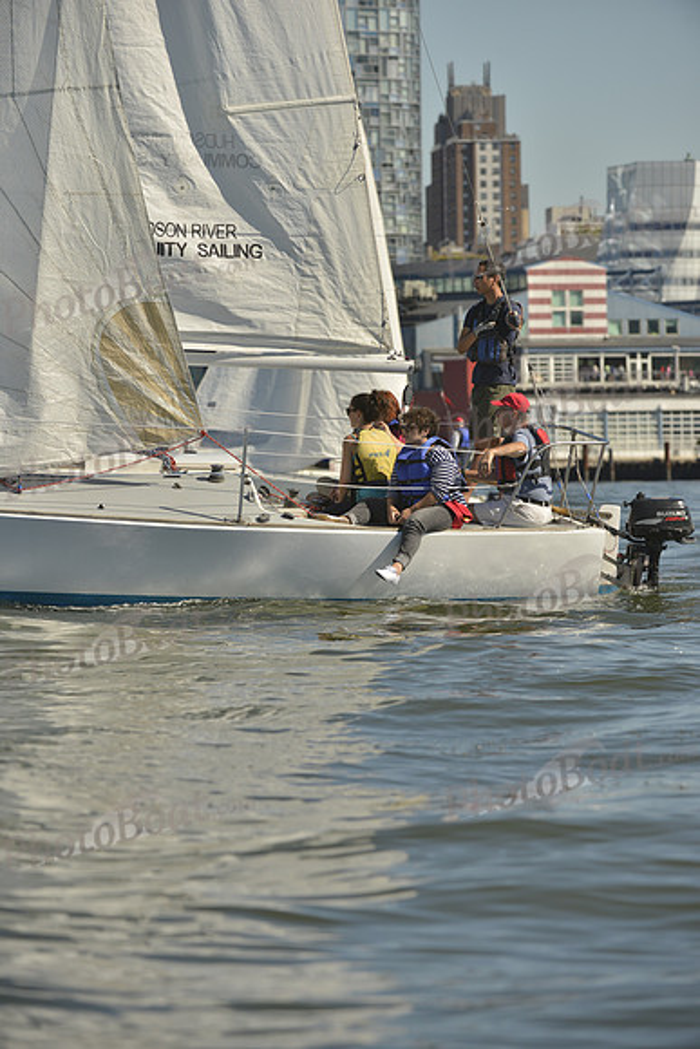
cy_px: 524
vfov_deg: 9.4
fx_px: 6412
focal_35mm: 220
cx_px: 350
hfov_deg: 6.2
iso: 200
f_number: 6.3
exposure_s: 1/1250
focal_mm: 220
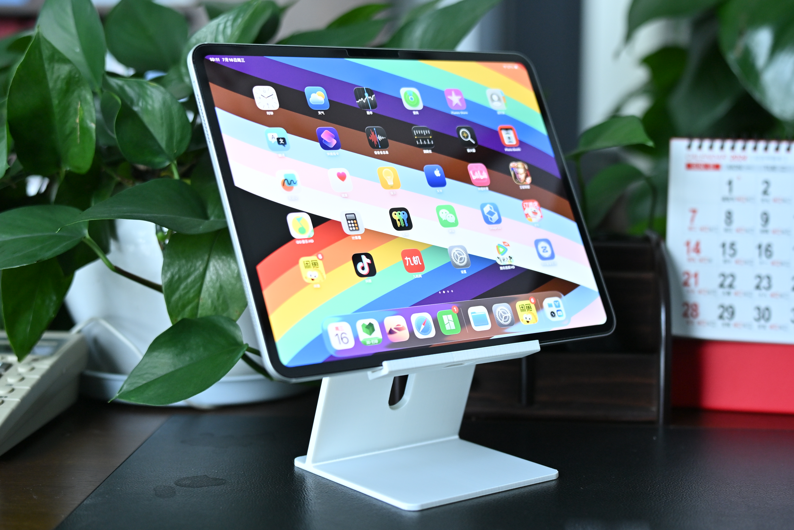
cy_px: 265
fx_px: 1323
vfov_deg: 22.6
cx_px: 397
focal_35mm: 60
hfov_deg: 33.4
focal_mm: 40
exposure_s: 1/200
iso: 500
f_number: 2.1
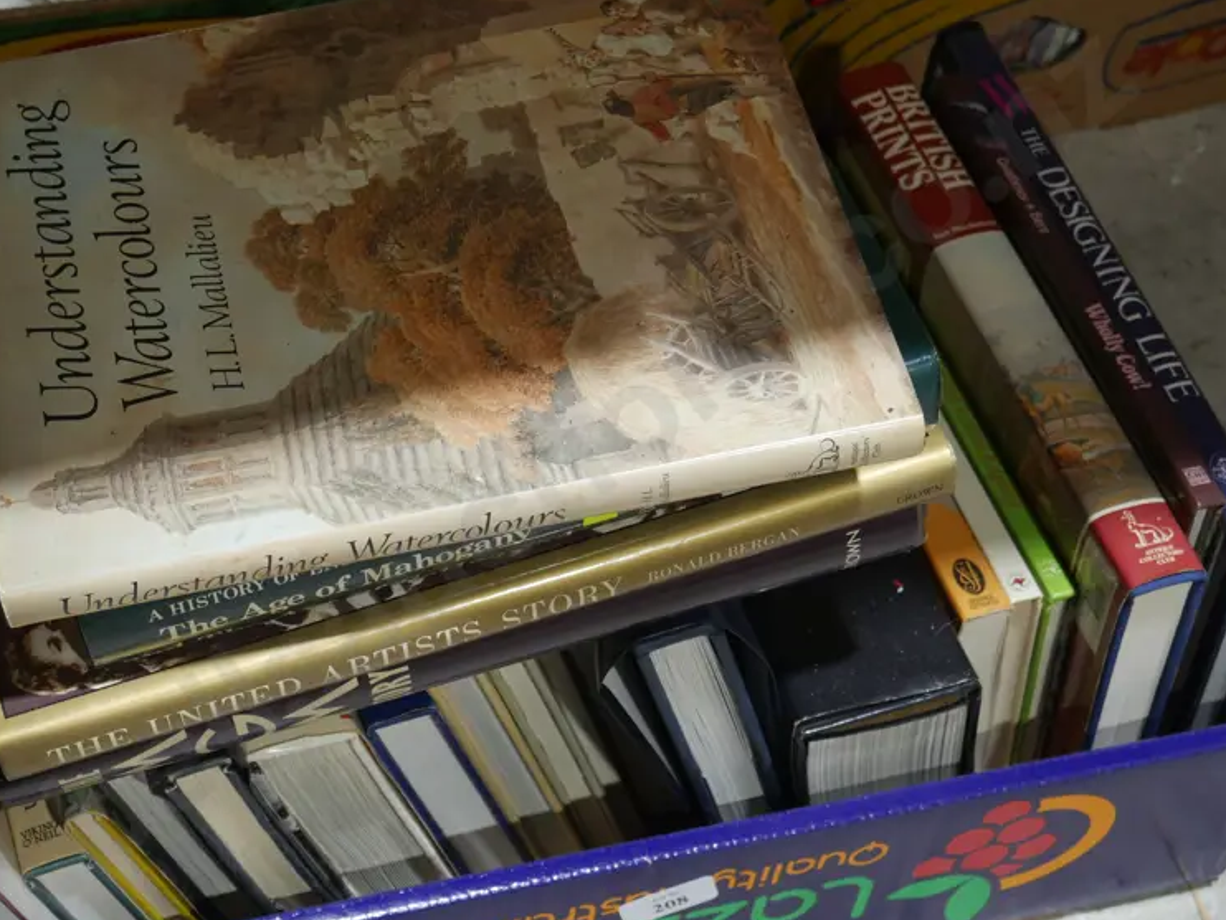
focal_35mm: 69
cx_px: 441
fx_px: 2445
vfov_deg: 21.3
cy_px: 571
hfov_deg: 28.0
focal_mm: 25
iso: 400
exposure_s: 1/60
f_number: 5.3
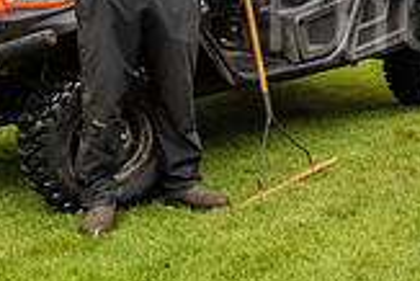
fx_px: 1413
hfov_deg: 15.7
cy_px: -112
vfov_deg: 11.0
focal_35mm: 121
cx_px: 603
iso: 640
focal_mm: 34
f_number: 6.3
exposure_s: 1/320
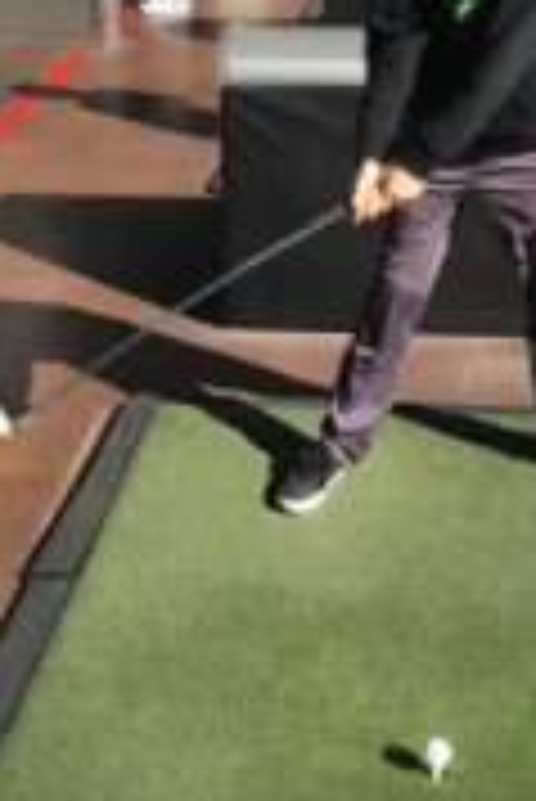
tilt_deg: -20.3
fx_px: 1382
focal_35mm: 62
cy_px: 225
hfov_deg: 21.8
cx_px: 396
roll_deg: -0.9
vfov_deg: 31.9
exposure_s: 1/1026
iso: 25
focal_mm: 4.15
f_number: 2.2
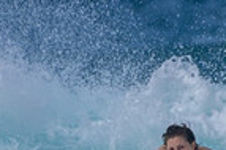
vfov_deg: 0.3
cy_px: 233
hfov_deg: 0.5
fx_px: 25415
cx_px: 174
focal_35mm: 4053
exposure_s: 1/2000
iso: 500
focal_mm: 1000
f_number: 11
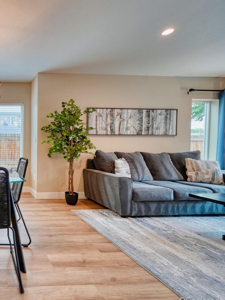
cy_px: 151
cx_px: -7
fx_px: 156
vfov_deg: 87.7
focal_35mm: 18
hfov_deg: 53.6
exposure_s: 1/50
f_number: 7.1
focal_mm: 12
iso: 1250
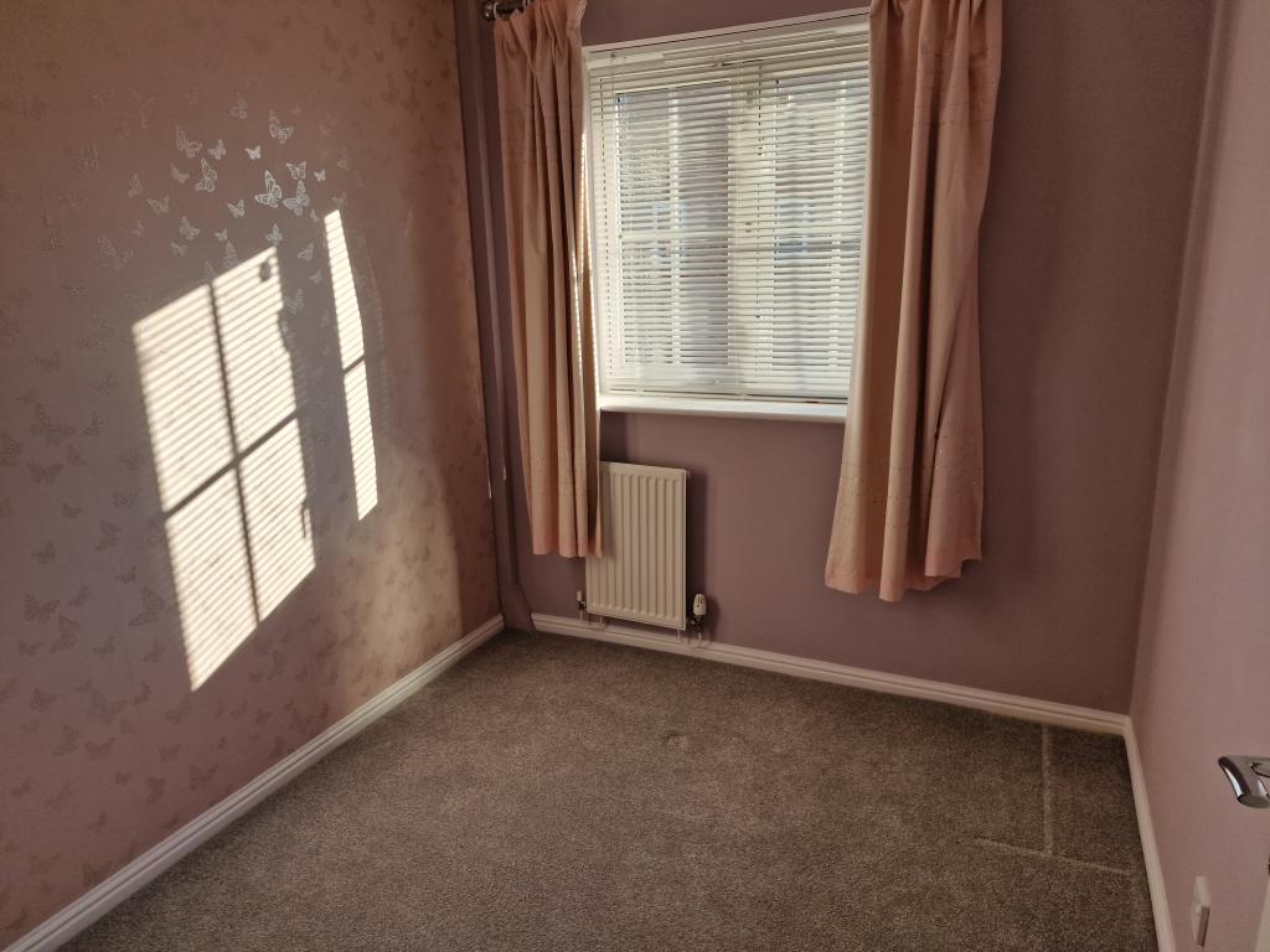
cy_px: 476
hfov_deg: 73.9
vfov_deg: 58.9
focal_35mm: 23
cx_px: 635
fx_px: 844
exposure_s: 1/224
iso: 50
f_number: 1.8
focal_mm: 6.4
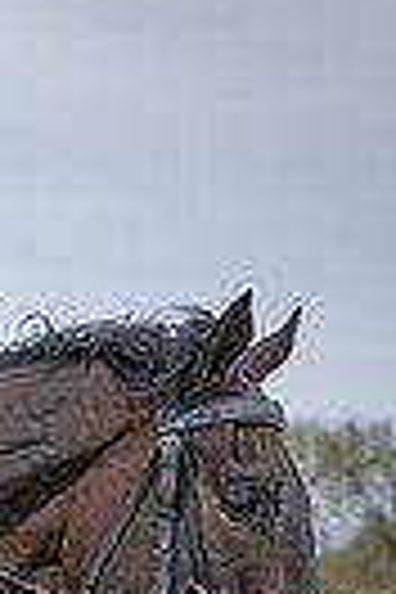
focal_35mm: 420
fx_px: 6929
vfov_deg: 4.9
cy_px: 805
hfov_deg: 3.2
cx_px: -865
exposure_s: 1/2000
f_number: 2.8
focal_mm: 70
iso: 400
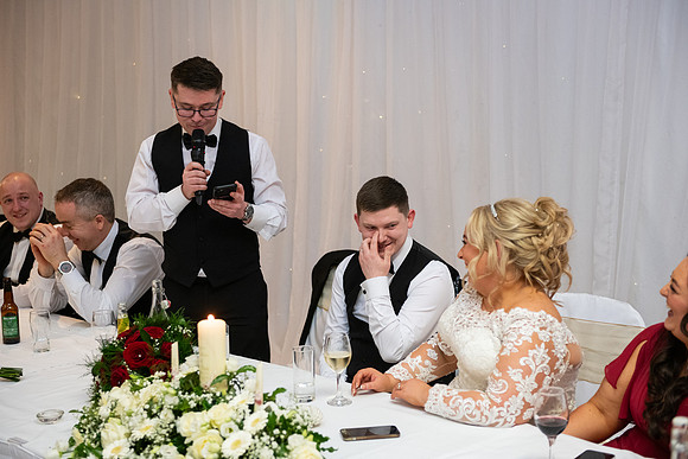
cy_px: 230
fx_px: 1109
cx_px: 344
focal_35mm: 58
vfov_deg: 23.4
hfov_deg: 34.5
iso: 1250
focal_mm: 58
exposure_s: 1/160
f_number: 3.5
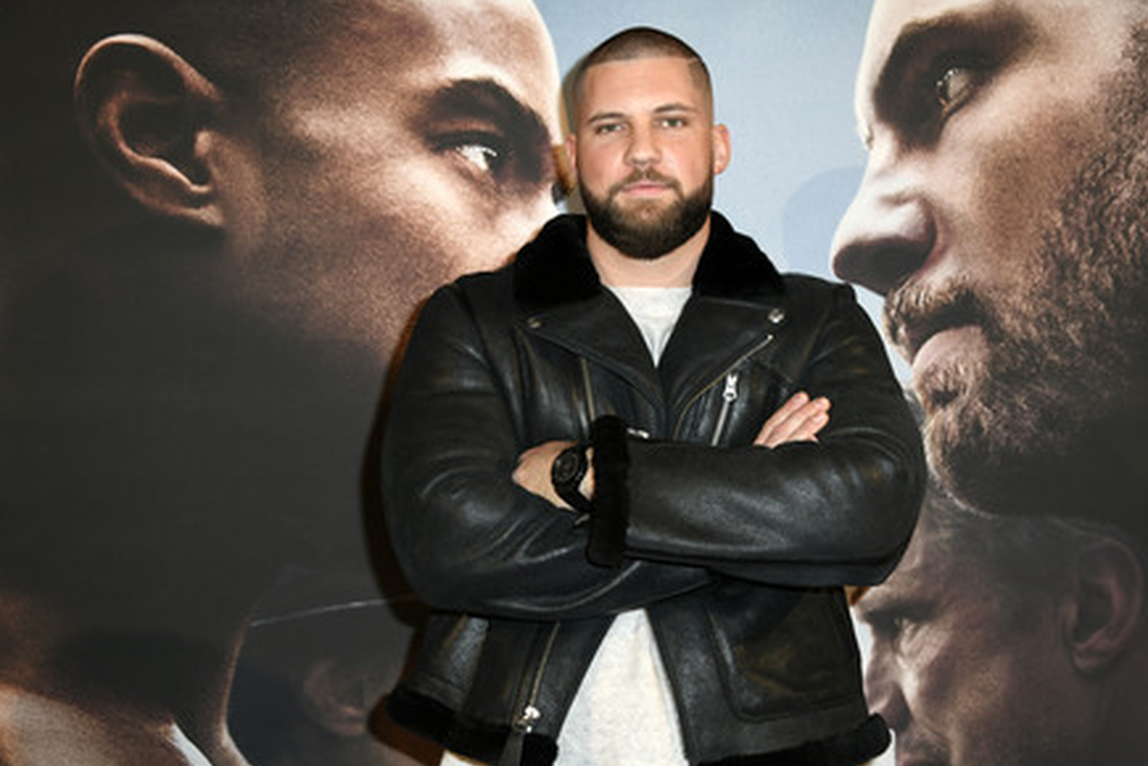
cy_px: 388
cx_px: 582
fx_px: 1849
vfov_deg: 23.4
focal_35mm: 58
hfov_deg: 34.5
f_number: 6.3
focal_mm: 56
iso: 500
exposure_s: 1/125
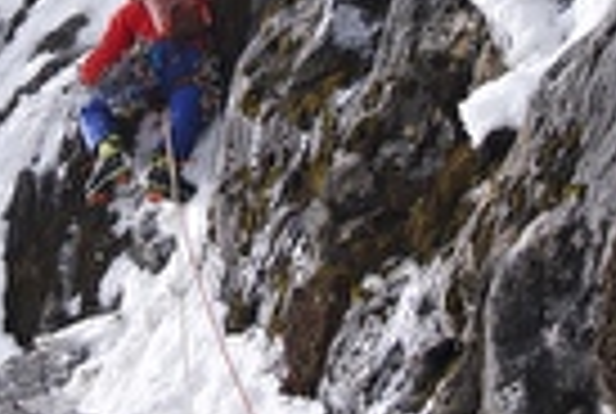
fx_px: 1690
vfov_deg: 13.8
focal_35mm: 99
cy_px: 38
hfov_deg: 20.4
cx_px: 130
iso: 100
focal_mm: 21
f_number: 5
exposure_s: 1/800
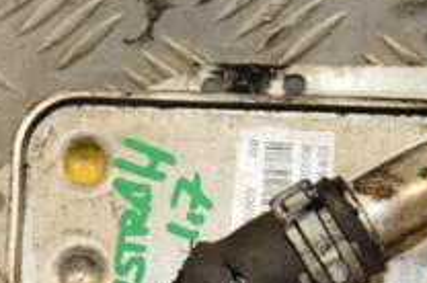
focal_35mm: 286
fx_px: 3387
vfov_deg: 4.8
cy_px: 150
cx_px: 244
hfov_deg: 7.2
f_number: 5.3
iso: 800
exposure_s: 1/125
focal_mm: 66
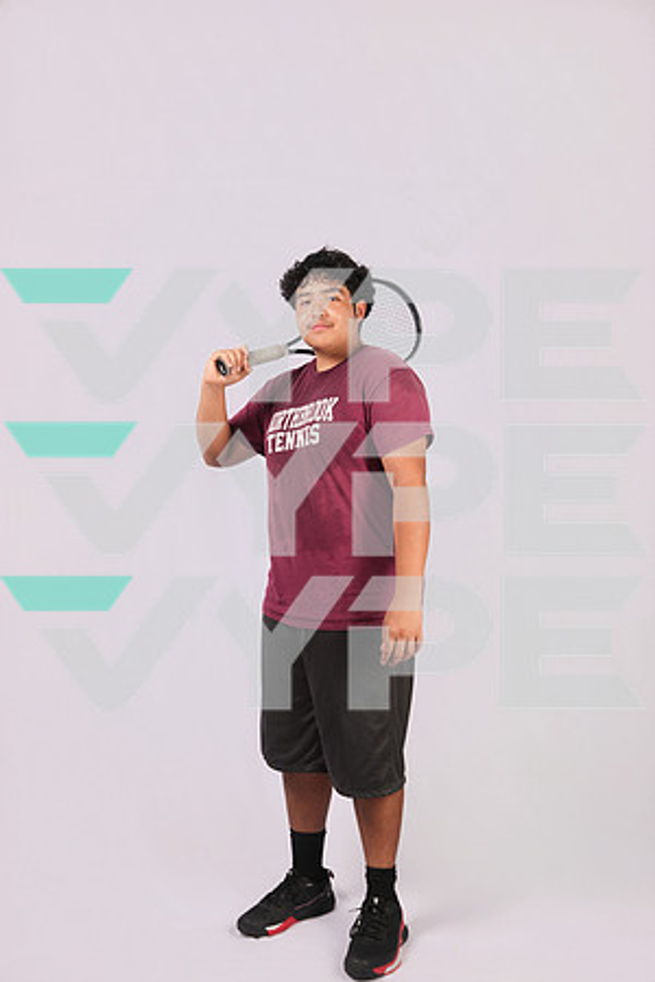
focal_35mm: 34
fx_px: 928
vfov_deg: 55.8
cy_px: 491
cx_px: 328
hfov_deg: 38.9
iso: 160
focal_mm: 34
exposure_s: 1/125
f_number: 5.6
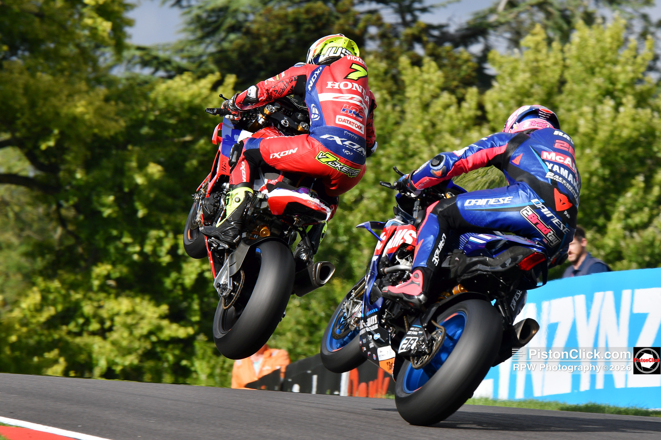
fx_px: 7710
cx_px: 330
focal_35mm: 420
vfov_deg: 3.3
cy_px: 220
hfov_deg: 4.9
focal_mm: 280
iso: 220
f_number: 9
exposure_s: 1/640
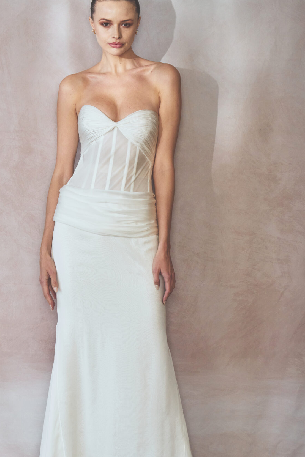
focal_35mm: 131
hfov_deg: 10.5
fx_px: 1664
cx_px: 91
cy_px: 256
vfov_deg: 15.6
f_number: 4
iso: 800
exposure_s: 1/250
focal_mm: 85
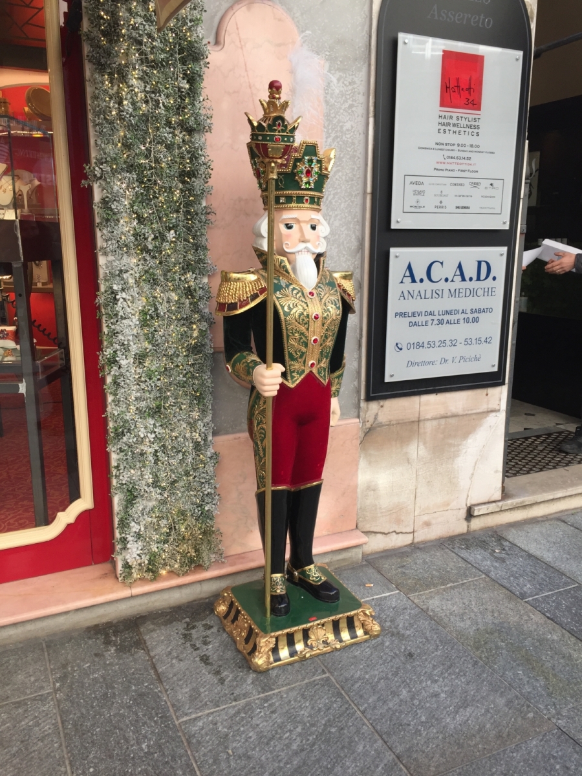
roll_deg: -0.8
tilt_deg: -12.3
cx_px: 291
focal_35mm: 29
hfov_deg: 48.2
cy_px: 388
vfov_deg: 61.7
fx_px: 650
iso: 32
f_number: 2.2
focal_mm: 4.15
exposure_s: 1/335
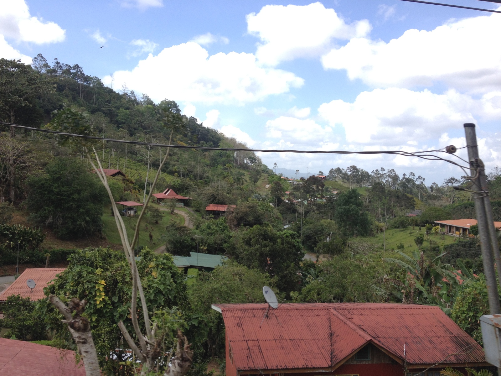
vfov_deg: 40.7
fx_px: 507
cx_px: 250
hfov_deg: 52.6
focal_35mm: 35
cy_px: 188
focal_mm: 4.28
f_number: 2.4
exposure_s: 1/1022
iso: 50
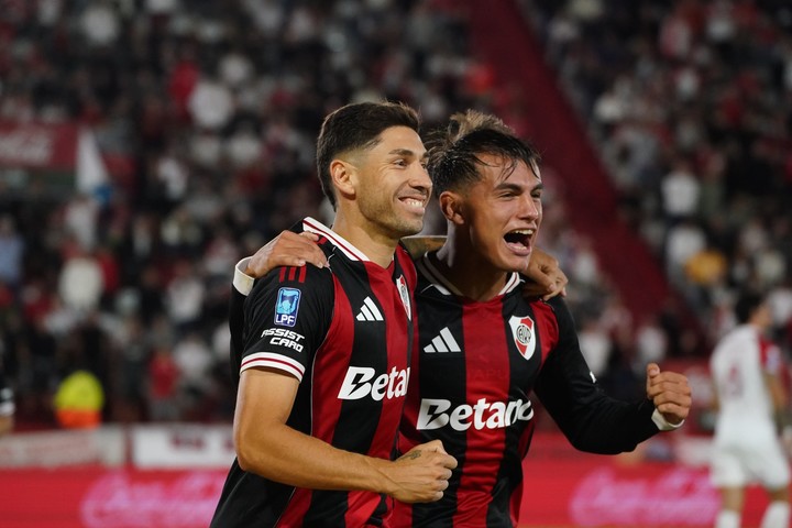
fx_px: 4796
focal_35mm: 218
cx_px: 396
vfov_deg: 6.3
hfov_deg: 9.4
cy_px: 264
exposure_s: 1/1600
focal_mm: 218
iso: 8000
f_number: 6.3
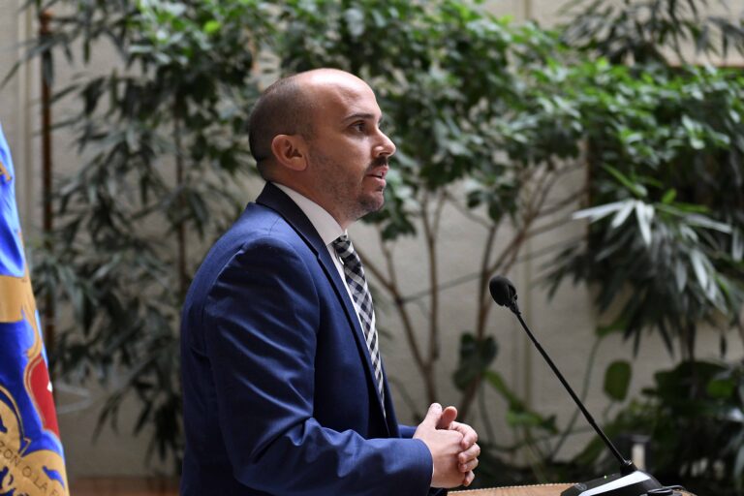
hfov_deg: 21.9
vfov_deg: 14.7
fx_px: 1922
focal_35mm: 93
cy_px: 248
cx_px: 372
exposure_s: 1/250
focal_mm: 62
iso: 2000
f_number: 2.8
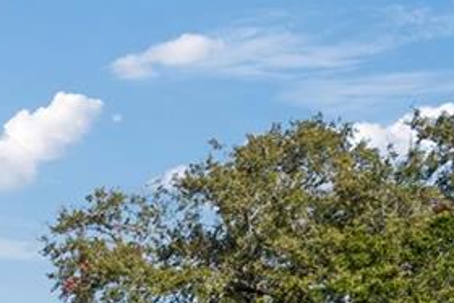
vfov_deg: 10.7
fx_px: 1514
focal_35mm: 120
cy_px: 543
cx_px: -55
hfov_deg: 16.5
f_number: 9
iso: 100
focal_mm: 14
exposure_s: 1/125
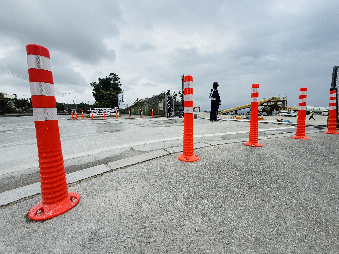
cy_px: 127
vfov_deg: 85.7
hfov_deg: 102.1
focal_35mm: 14
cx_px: 170
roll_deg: -0.4
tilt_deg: -6.0
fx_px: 137
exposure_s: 1/1167
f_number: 2.2
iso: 50
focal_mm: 2.22
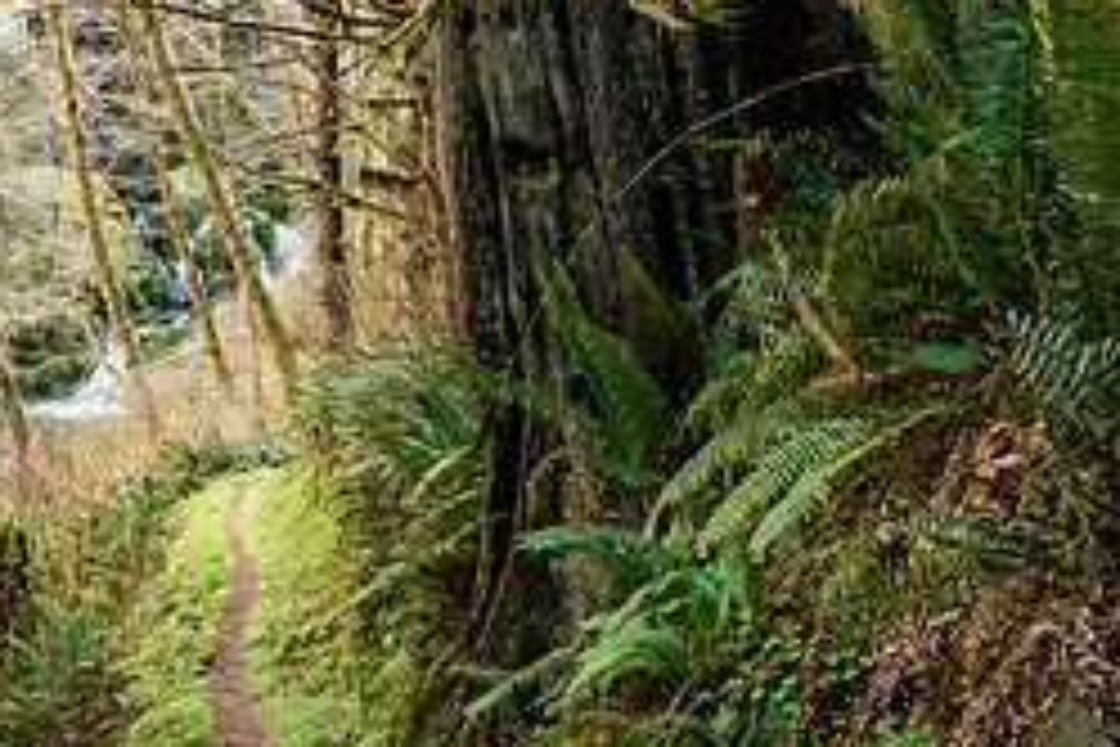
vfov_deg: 24.1
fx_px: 1742
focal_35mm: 56
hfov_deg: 33.8
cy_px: 236
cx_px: 126
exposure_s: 1/40
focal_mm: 24
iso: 6400
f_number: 22
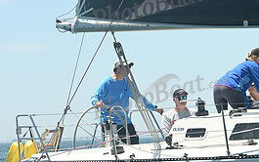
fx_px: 1497
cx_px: 281
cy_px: 131
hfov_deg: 9.8
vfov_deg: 6.2
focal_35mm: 212
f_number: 7.1
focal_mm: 95
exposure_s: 1/1000
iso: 320
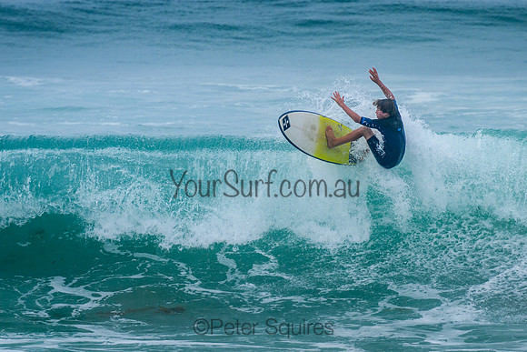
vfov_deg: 2.5
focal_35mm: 550
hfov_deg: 3.7
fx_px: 8058
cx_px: 318
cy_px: 173
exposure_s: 1/2000
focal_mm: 400
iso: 500
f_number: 8
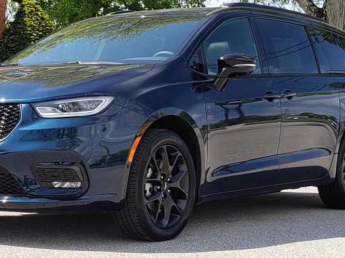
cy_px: 112
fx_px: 399
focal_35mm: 40
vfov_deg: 35.9
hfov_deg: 46.5
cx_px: 132
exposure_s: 1/769
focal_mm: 4.3
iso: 50
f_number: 2.4
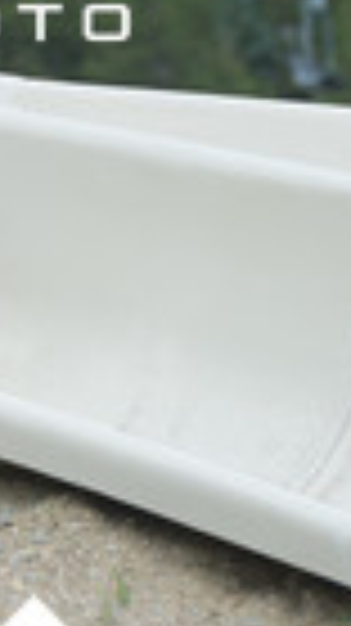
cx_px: -342
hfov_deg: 2.1
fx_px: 9714
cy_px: 318
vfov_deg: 3.7
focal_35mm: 586
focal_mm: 195
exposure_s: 1/640
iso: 400
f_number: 6.3
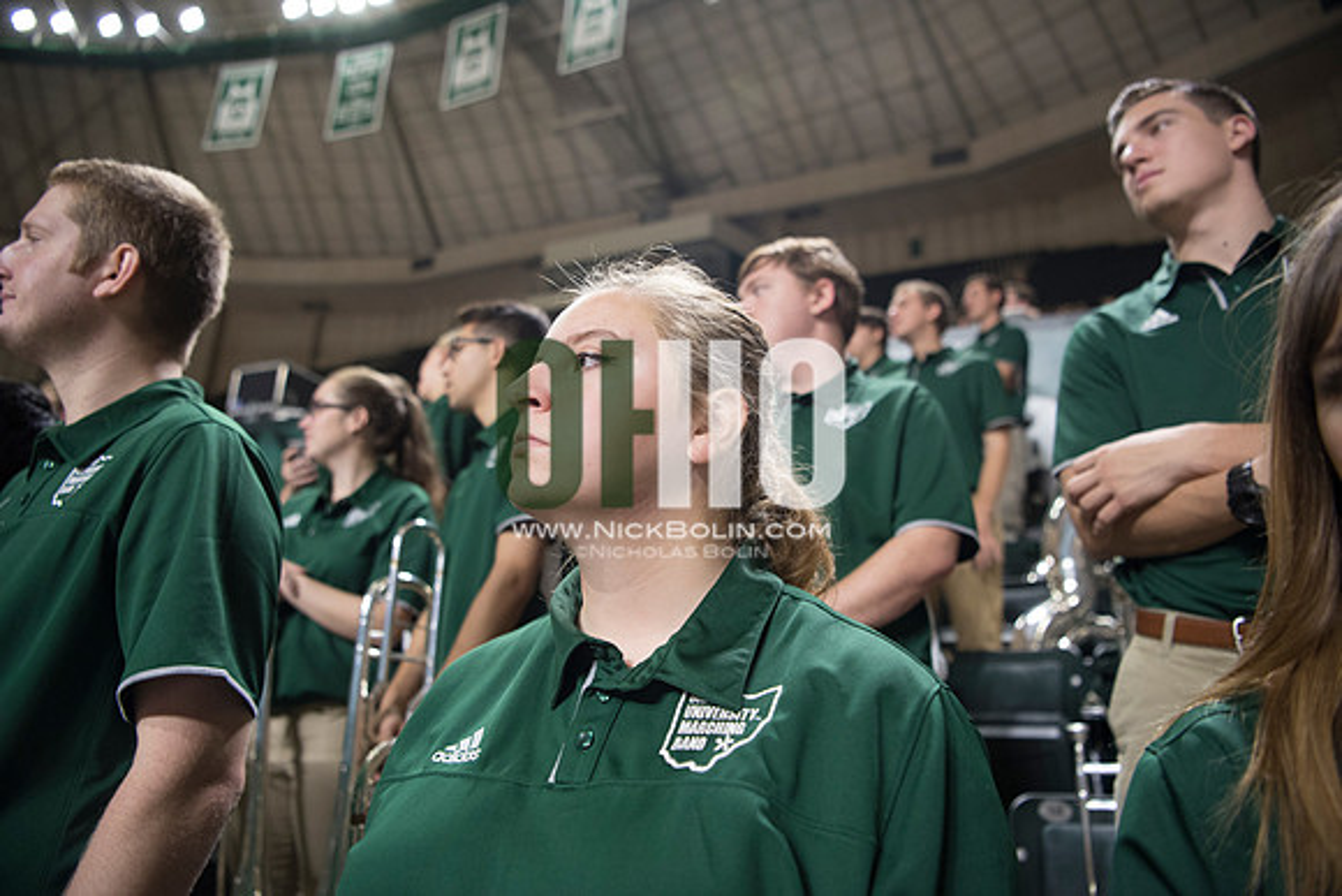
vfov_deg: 53.2
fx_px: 895
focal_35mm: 24
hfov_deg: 73.7
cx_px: 671
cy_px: 448
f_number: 2.8
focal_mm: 24
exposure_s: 1/200
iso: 2000
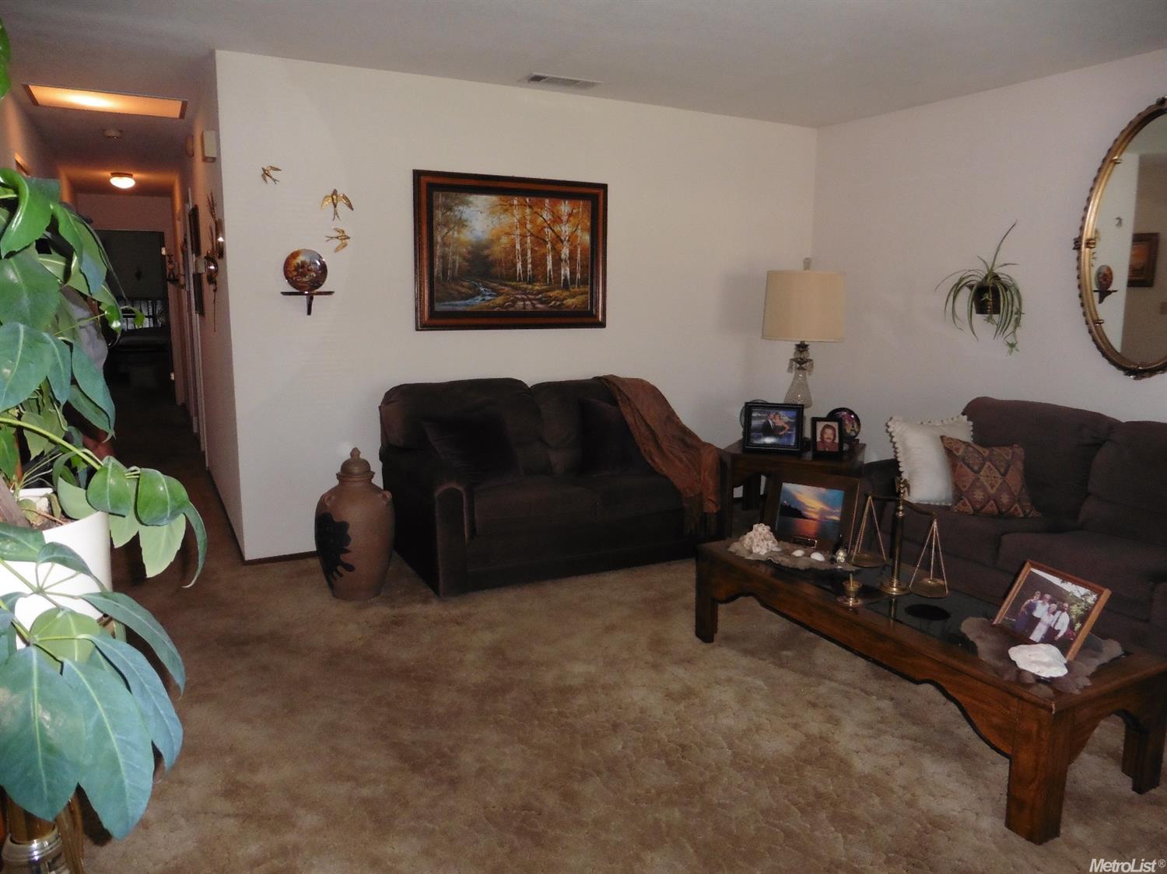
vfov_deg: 56.8
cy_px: 437
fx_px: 809
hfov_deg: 71.6
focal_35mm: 24
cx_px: 584
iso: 320
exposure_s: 1/60
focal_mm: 4.3
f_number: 3.3
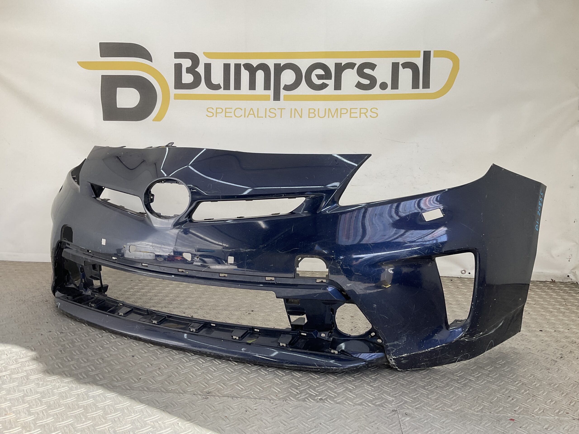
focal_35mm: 29
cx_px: 290
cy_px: 217
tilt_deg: -8.6
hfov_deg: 61.7
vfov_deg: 48.2
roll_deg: -2.4
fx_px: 485
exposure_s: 1/284
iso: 16
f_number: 1.8
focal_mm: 3
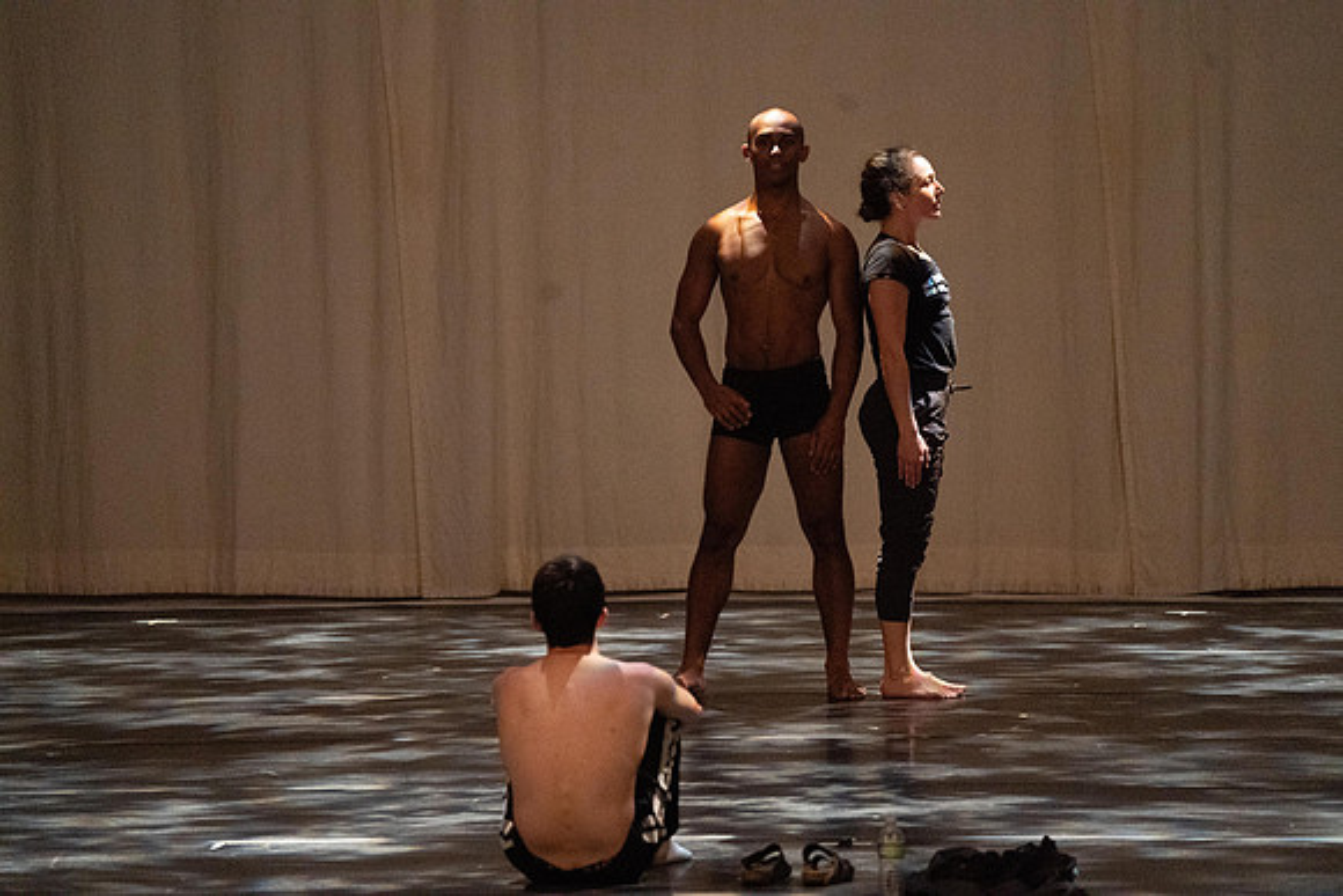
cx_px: 672
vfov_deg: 3.8
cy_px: 448
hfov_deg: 5.8
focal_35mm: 358
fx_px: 13358
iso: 8000
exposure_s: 1/160
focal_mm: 358
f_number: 5.6
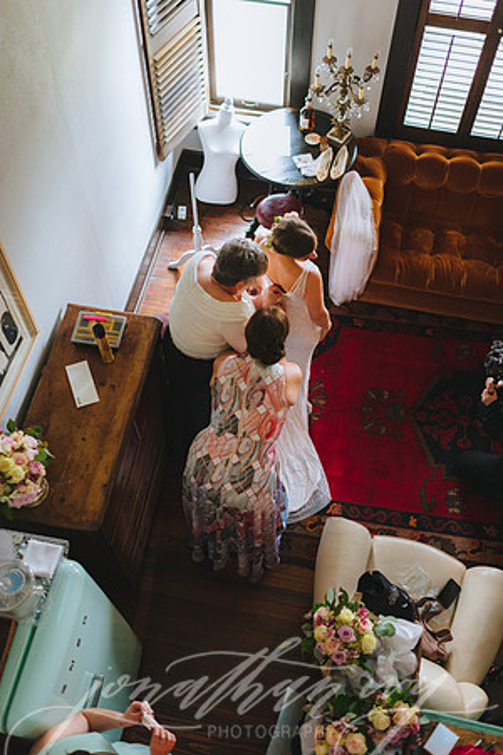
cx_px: 252
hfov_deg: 37.9
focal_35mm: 35
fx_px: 733
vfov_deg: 54.4
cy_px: 378
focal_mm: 35
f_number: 2
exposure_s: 1/320
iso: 1250
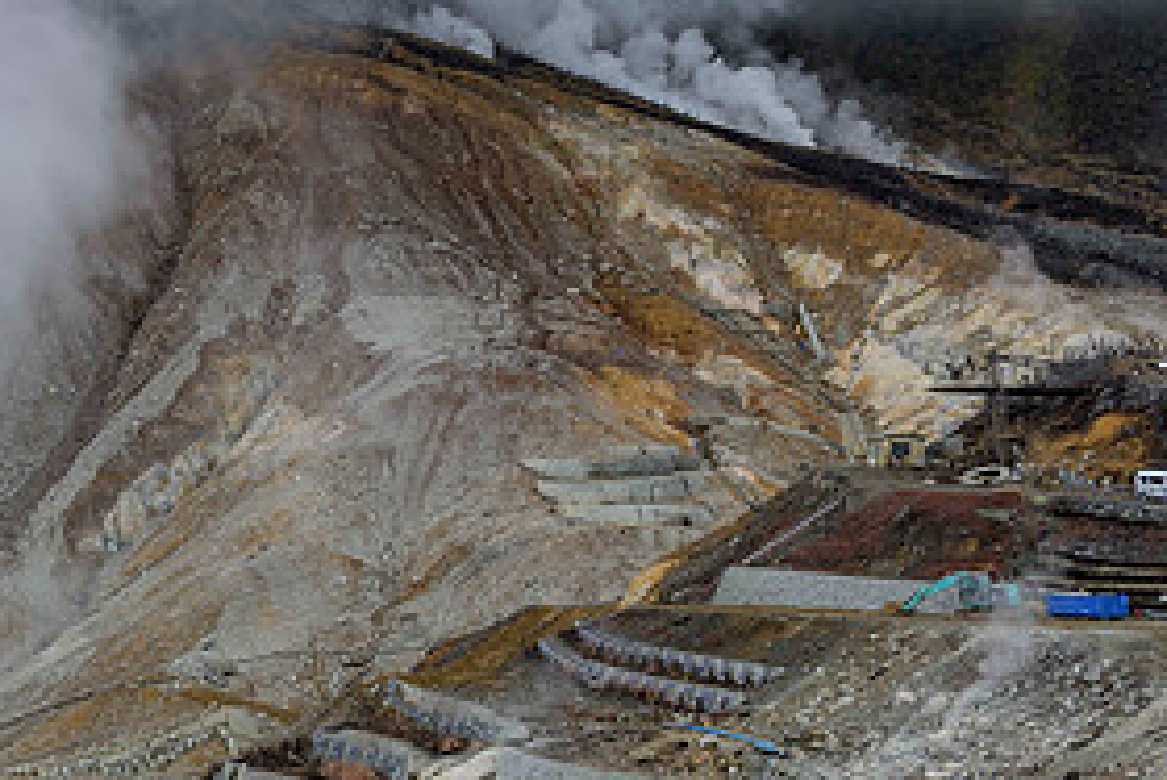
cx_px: 38
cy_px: 340
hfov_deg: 33.1
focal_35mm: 56
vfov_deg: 24.2
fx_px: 1816
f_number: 5.6
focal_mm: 27
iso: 64
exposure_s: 1/100
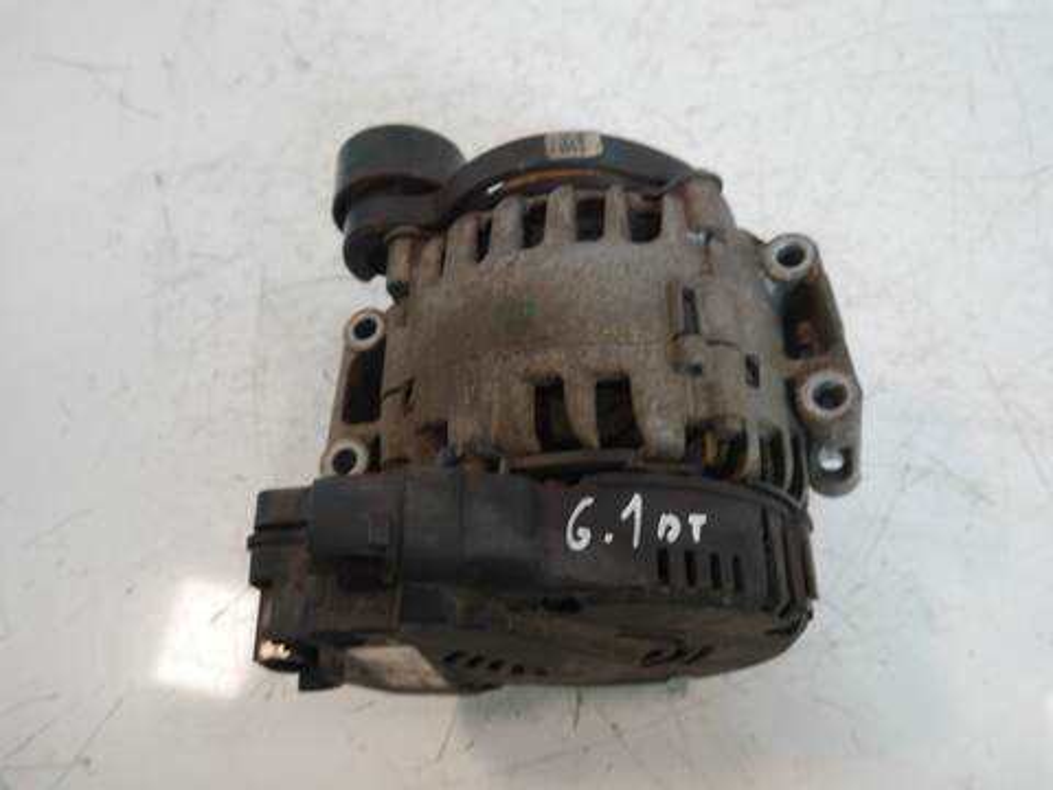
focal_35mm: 32
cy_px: 395
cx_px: 526
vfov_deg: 44.2
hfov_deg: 56.8
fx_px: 973
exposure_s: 1/60
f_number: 3.8
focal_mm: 16
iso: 250
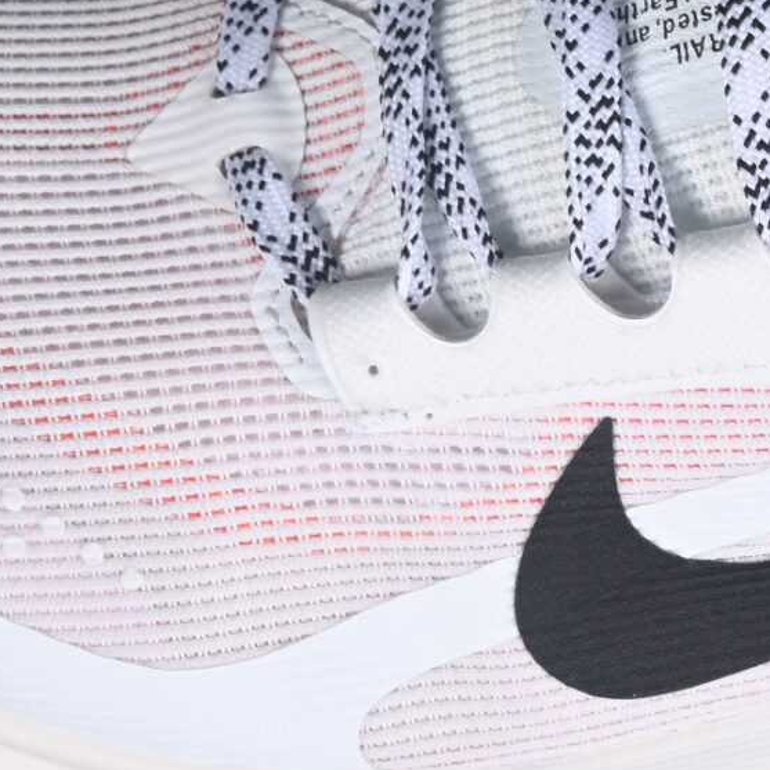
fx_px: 7374
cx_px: 854
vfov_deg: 6.0
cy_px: -21
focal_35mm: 293
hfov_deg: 6.0
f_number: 7.1
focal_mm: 50
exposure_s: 1/80
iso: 160
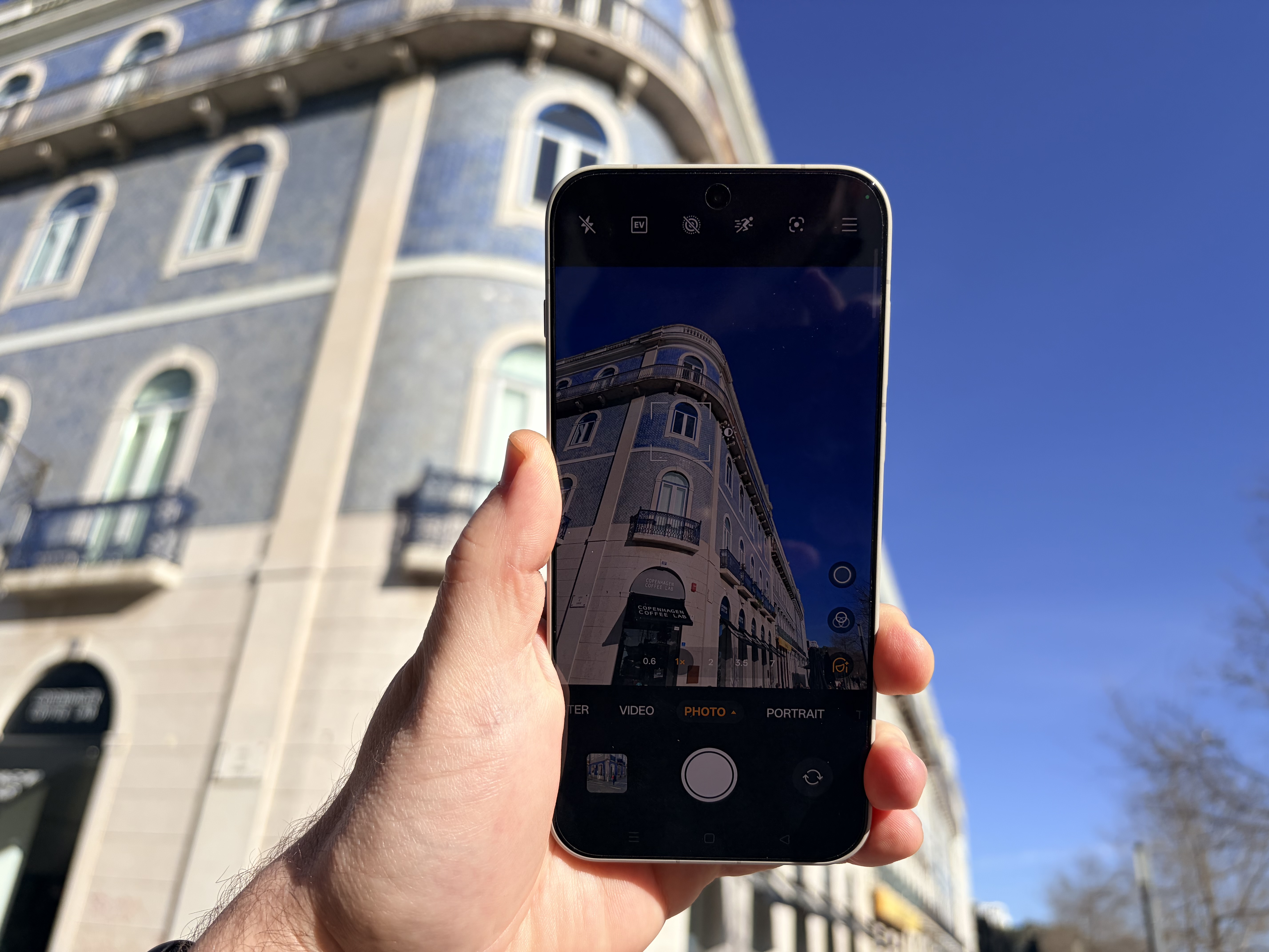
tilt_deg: +27.3
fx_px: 953
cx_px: 634
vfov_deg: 53.1
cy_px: 476
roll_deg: -4.3
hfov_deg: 67.3
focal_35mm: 26
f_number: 1.6
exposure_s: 1/6329
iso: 64
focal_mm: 5.96
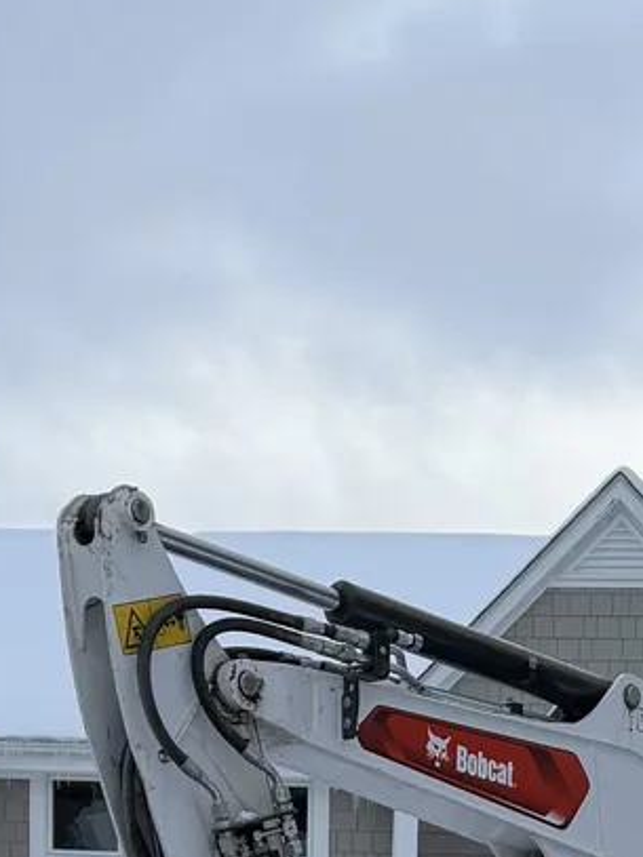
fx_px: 2924
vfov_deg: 14.4
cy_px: 1615
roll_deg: -1.9
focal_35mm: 118
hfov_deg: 12.4
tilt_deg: -8.7
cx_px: 643
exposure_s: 1/130
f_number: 1.8
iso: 50
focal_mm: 6.8
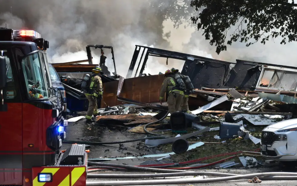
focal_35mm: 112
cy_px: 91
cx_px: 155
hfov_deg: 18.6
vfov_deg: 11.7
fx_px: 907
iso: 400
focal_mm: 70
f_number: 5.6
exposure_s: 1/1600
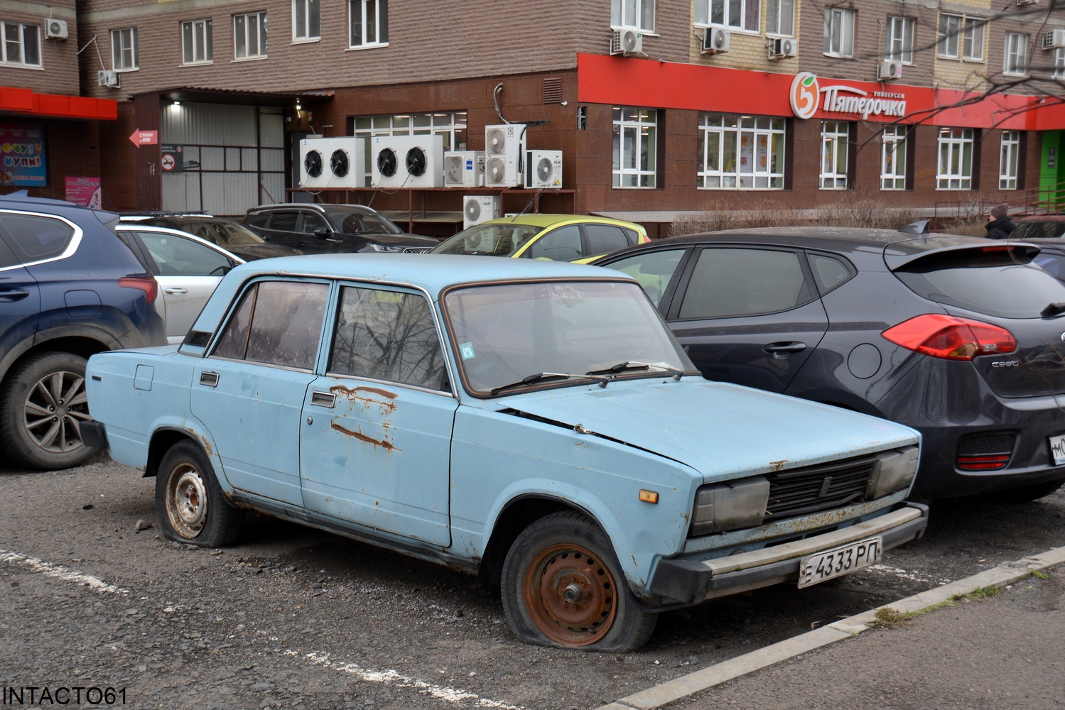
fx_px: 1420
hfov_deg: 41.1
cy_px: 355
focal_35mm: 48
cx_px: 532
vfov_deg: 28.1
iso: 250
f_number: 5.6
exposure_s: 1/125
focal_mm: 32
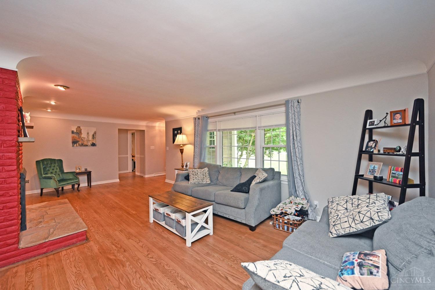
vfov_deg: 81.2
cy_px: 145
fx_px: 169
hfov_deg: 104.3
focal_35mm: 14
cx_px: 218
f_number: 4
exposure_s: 1/60
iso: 800
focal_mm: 14
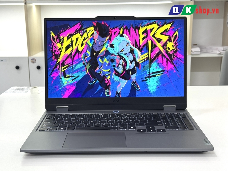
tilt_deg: -12.8
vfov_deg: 30.3
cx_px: 114
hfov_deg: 39.7
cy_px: 86
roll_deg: +1.6
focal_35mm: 48
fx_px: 316
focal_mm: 6.76
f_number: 1.78
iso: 80
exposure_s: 1/100
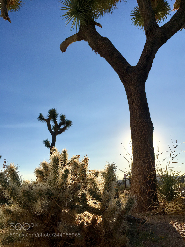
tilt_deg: +12.5
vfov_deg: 61.7
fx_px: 207
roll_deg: +2.3
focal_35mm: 29
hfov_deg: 48.2
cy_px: 124
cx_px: 92
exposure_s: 1/2849
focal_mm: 4.15
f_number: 2.2
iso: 25
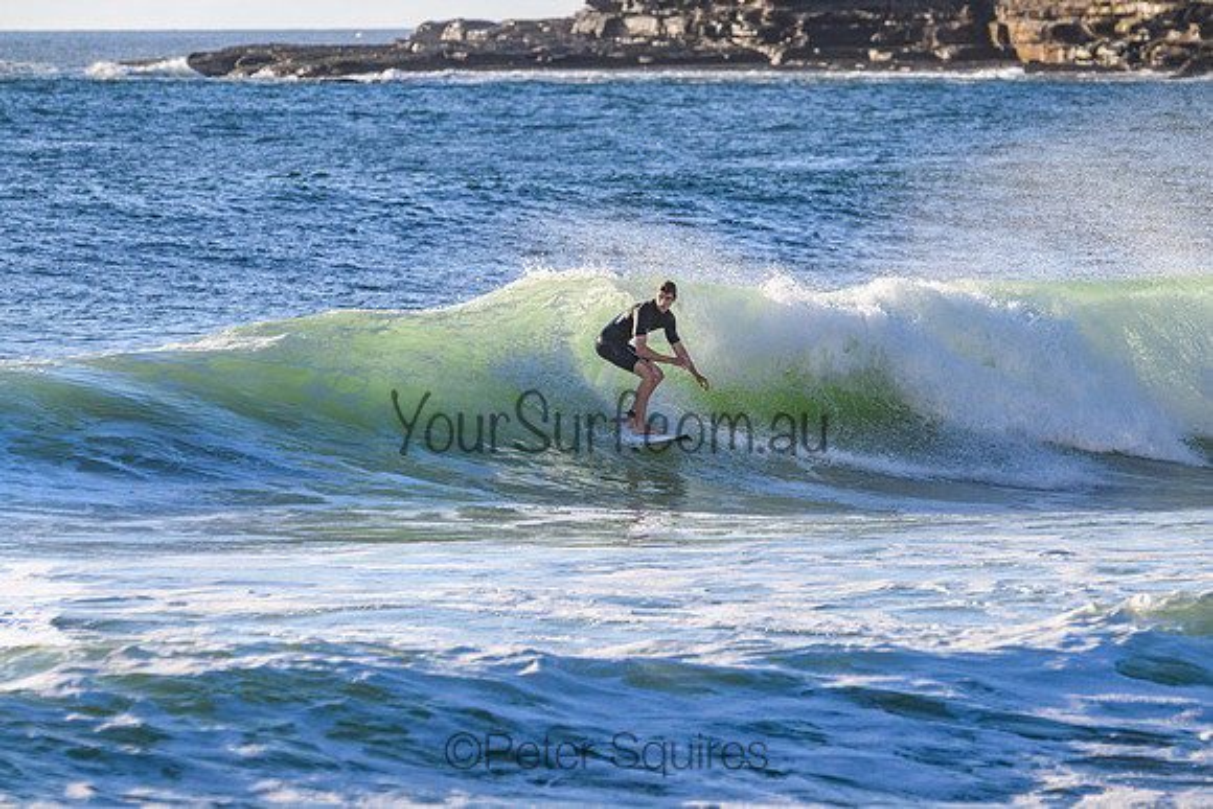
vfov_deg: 2.6
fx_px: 17524
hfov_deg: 4.0
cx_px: 606
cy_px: 404
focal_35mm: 520
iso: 1600
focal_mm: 520
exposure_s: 1/2000
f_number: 11
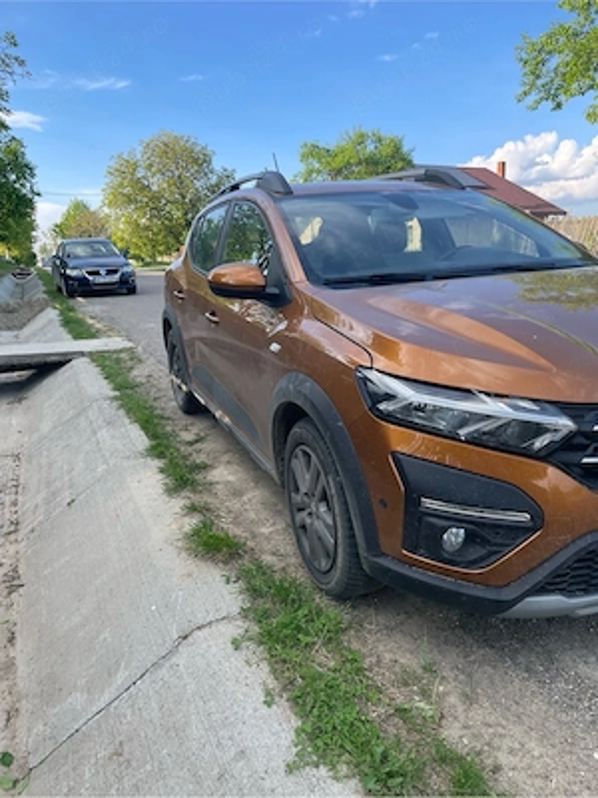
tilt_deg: -9.9
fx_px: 599
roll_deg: +3.5
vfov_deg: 67.3
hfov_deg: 53.1
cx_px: 299
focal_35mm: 26
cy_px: 399
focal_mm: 4.2
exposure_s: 1/818
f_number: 1.6
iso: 32
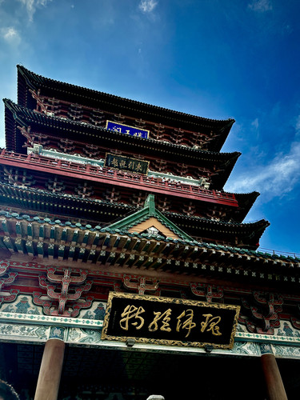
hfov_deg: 56.8
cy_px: 200
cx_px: 150
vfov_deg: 71.6
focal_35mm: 24
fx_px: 277
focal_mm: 6.86
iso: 80
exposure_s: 1/1949
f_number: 1.78
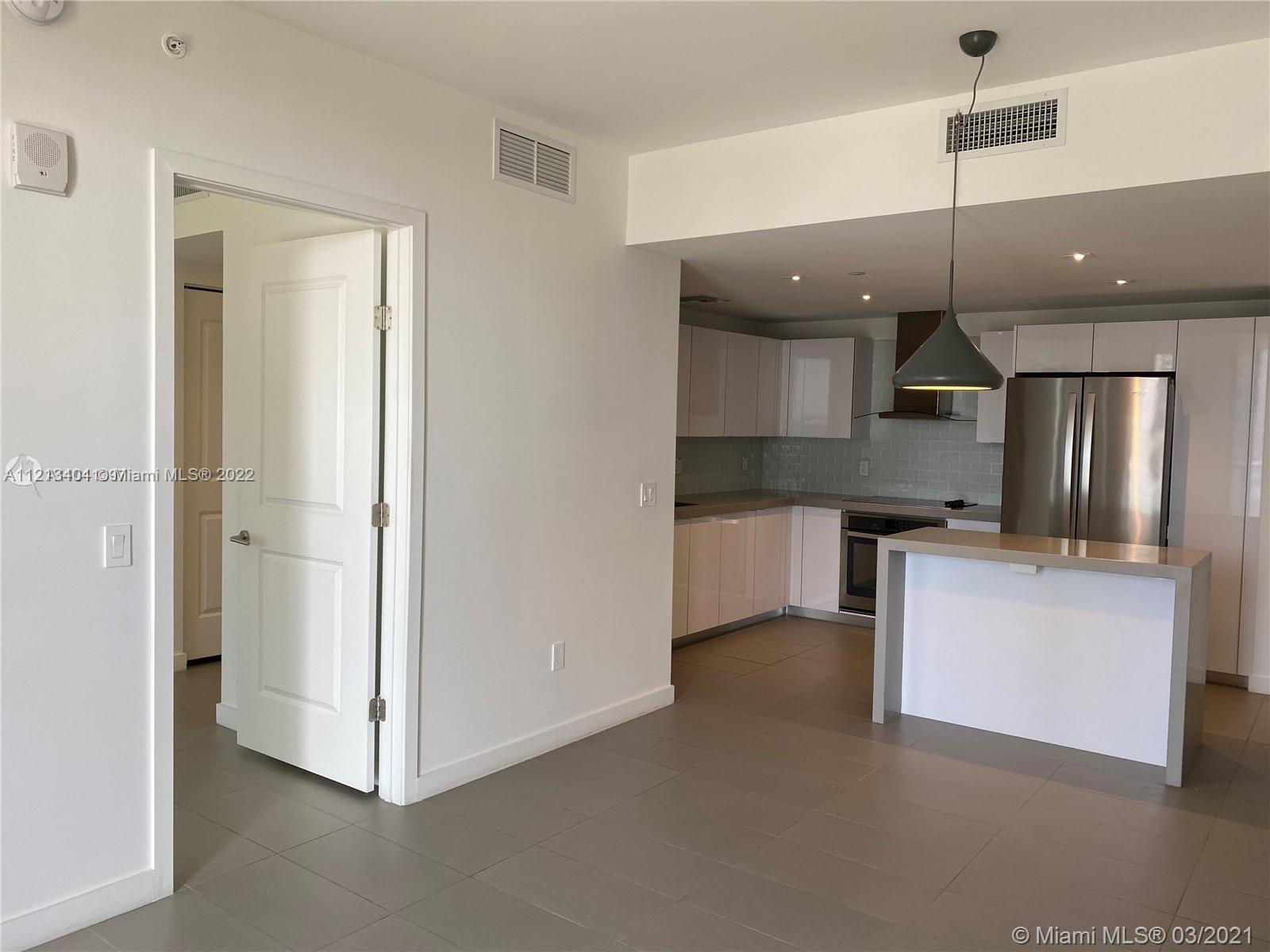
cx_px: 635
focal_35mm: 26
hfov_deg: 67.3
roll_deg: -1.0
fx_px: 954
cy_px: 476
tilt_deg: -2.6
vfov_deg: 53.1
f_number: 1.8
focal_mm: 4.25
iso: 80
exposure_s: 1/120
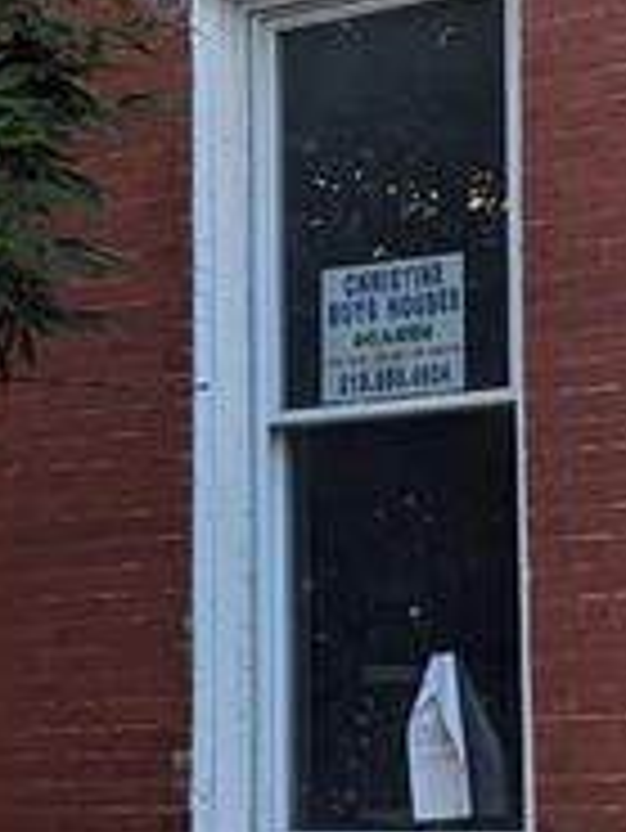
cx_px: 115
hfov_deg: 10.6
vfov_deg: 14.1
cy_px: 324
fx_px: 3372
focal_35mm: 140
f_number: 1.85
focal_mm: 6.81
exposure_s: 1/120
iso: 59
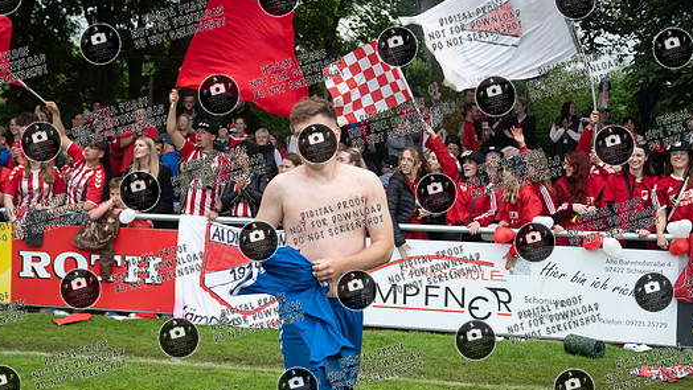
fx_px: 1213
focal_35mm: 66
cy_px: 209
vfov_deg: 18.3
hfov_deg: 31.9
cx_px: 344
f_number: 4
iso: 400
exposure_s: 1/500
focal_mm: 38
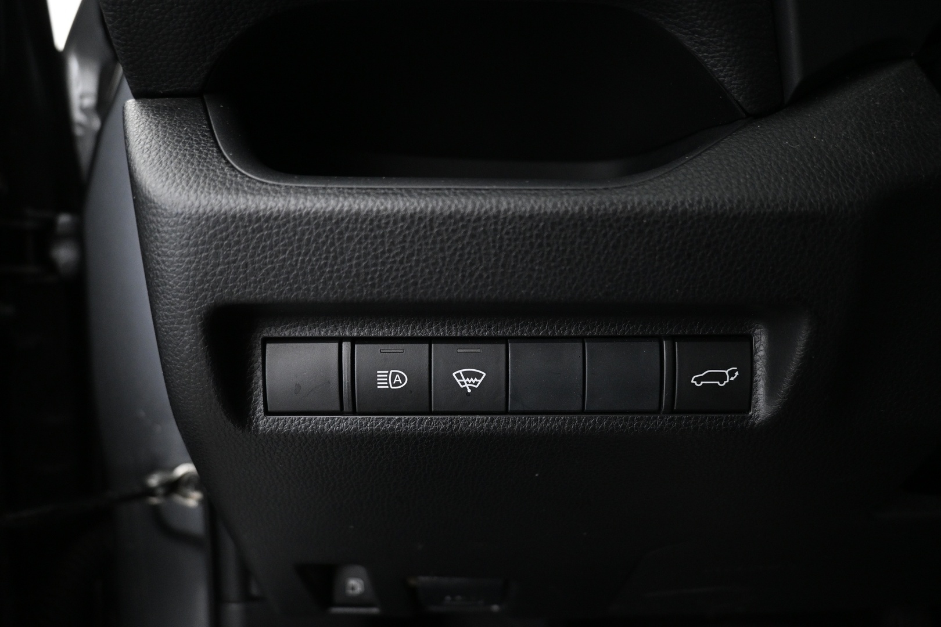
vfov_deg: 53.1
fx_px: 627
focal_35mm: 24
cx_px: 470
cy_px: 314
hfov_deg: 73.7
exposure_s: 1/13
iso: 1600
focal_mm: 16
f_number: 3.5
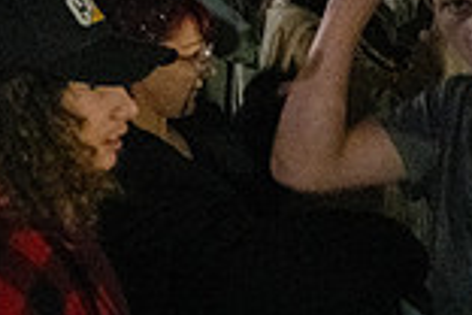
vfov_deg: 13.6
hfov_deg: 18.2
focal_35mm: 89
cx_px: -372
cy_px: -262
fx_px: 1167
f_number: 2.8
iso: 25600
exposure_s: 1/60
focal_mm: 24
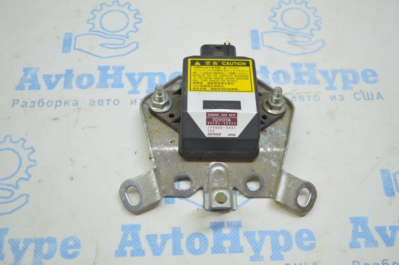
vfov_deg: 31.8
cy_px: 132
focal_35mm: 42
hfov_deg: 46.4
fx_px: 465
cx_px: 200
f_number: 4.2
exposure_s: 1/60
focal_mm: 28
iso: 400
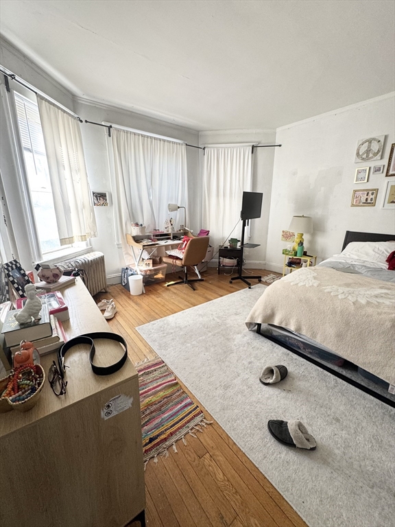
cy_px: 264
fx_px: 213
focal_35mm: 14
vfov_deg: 102.1
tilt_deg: -14.9
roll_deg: +0.6
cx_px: 198
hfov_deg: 85.7
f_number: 2.2
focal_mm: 2.22
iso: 125
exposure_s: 1/99
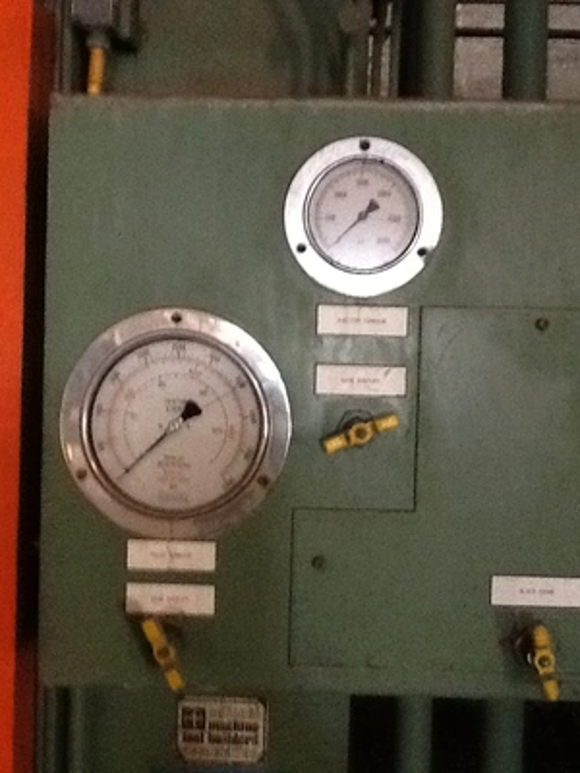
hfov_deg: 44.2
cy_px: 386
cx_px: 290
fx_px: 715
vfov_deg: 56.8
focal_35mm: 32
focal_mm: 2.03
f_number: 2.4
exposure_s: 1/15
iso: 640
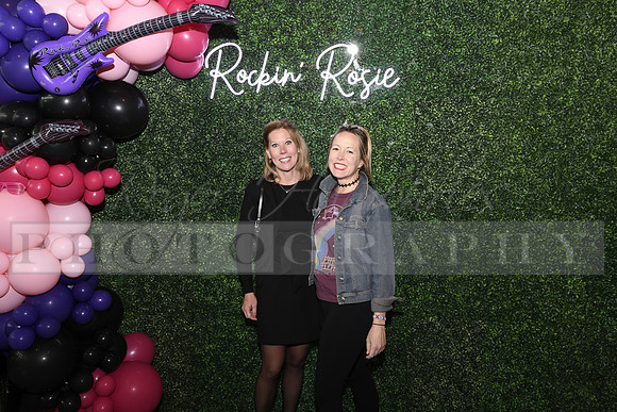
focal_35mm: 29
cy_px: 206
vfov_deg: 45.0
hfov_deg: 63.6
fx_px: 497
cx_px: 308
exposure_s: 1/60
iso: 500
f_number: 6.3
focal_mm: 29
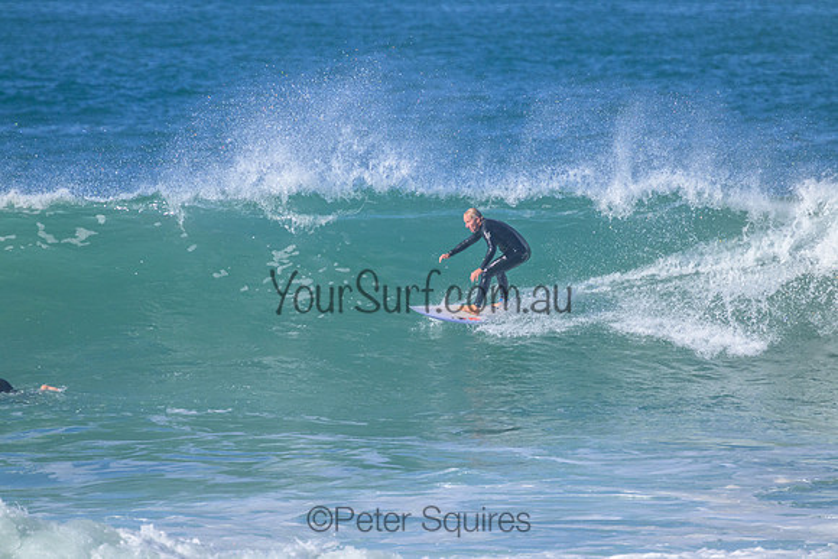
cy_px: 280
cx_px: 419
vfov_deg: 1.7
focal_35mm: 800
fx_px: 18626
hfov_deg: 2.6
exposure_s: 1/2000
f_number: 11
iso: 1400
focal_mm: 800
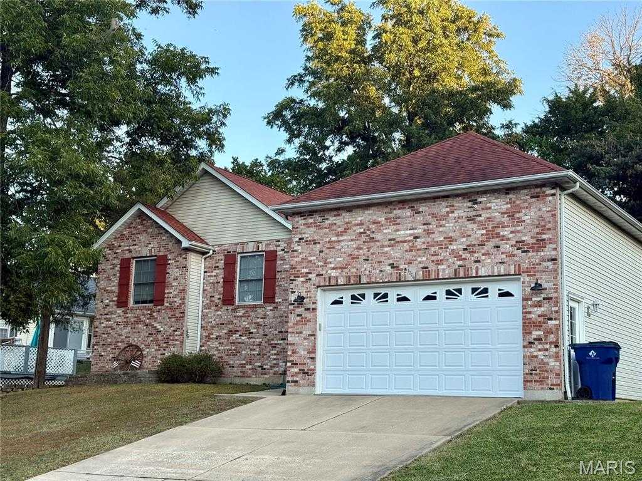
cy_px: 240
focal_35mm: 48
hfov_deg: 39.7
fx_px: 890
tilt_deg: +10.8
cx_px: 321
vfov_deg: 30.3
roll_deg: -1.8
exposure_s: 1/523
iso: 80
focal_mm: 6.76
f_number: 1.78
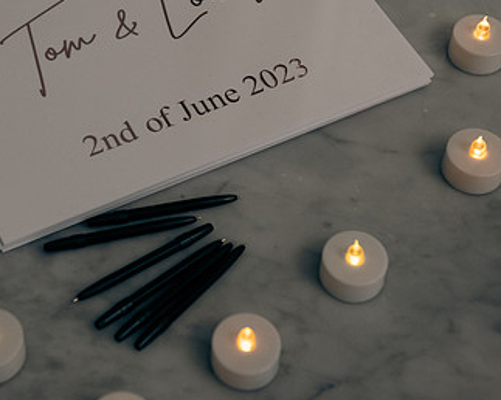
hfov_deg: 23.5
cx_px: 171
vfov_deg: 18.8
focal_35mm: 81
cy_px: 114
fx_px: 1200
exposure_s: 1/125
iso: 1250
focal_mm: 48
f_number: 3.5
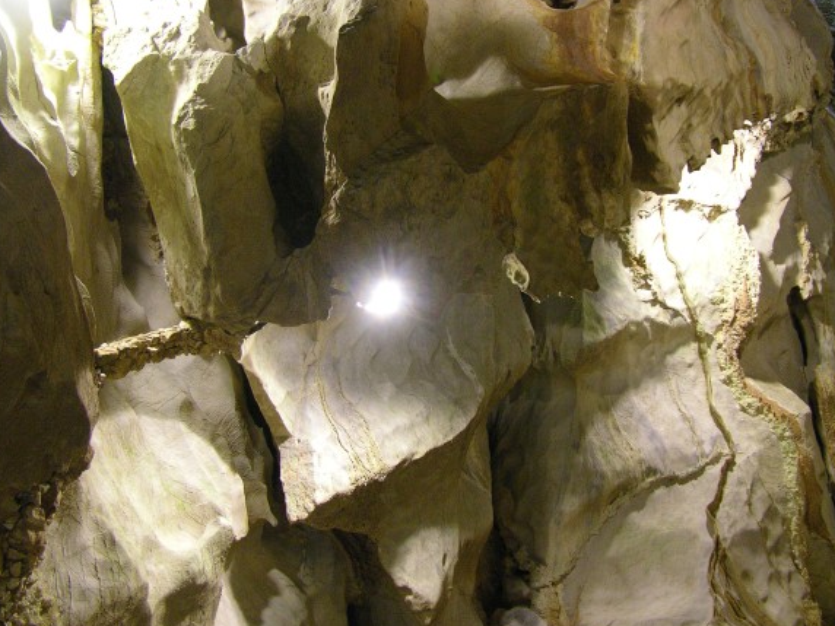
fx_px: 1134
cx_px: 416
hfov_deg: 40.4
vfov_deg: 30.6
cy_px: 200
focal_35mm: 47
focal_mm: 8.9
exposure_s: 1/2
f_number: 2.8
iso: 200
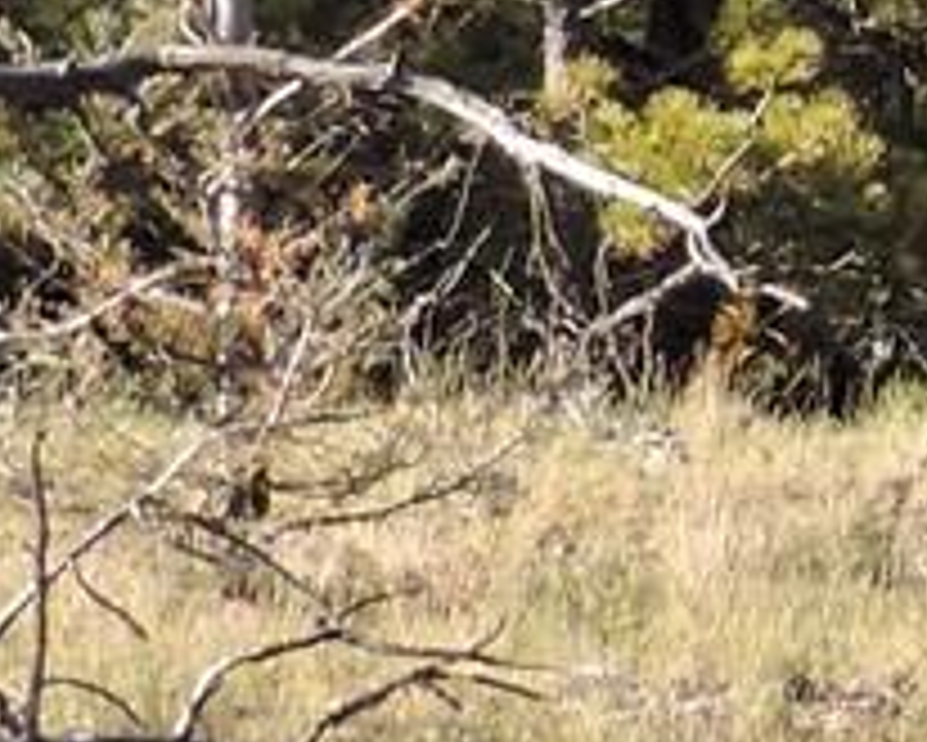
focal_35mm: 417
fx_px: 11446
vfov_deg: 3.7
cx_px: 2943
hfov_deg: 4.4
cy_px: 31
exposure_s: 1/500
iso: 180
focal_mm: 9.8
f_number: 3.7
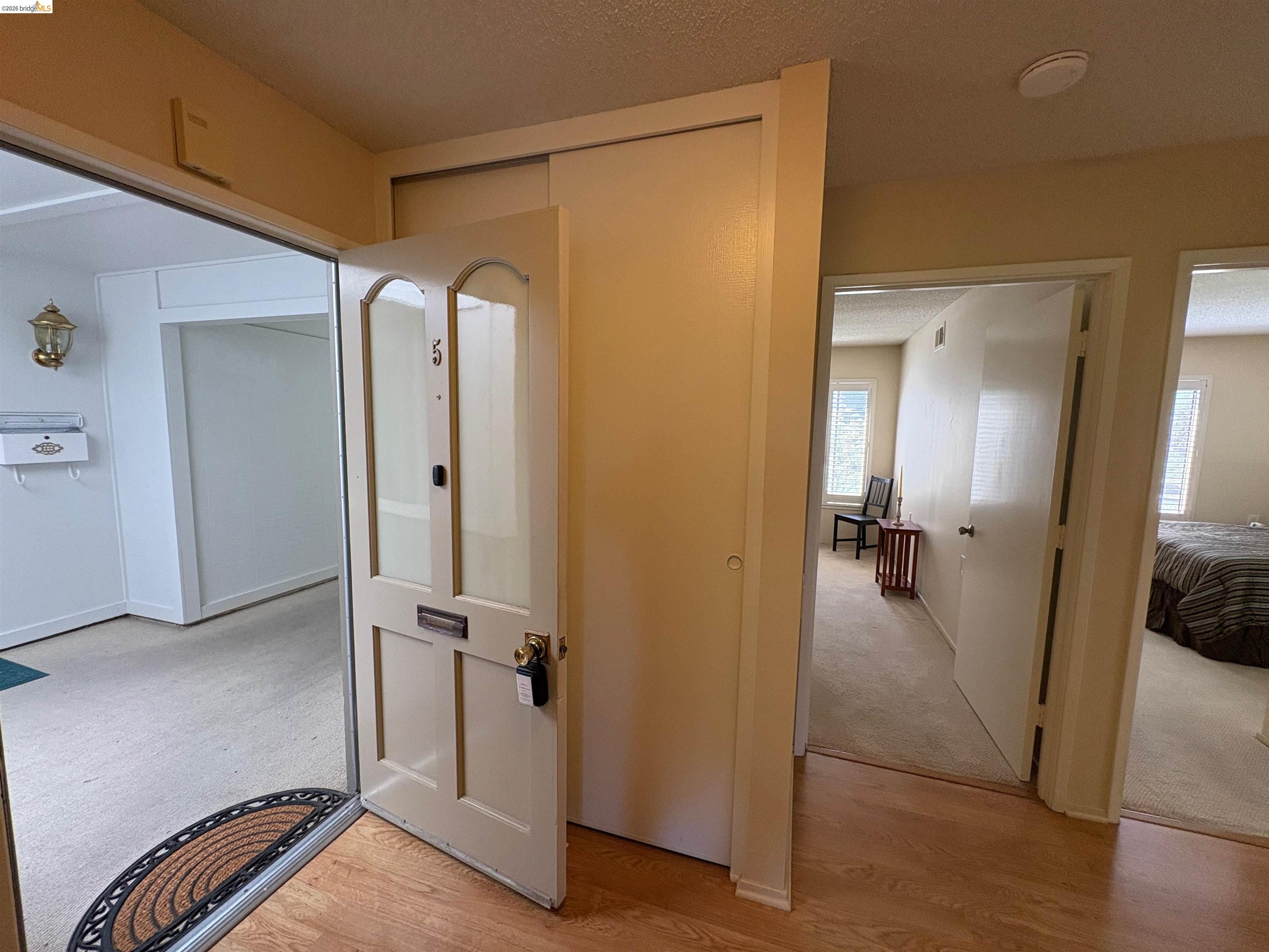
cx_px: 634
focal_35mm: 14
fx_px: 513
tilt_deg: -5.1
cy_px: 476
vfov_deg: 85.7
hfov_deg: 102.1
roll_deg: -1.2
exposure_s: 1/120
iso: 250
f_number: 2.2
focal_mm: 2.22
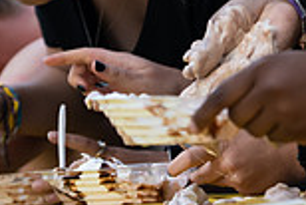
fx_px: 3207
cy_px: -23
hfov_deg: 5.5
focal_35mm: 377
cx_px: 163
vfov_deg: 3.6
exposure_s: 1/400
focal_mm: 100
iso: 800
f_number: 4
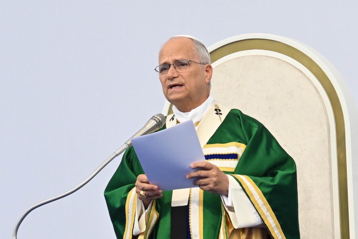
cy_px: 120
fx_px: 5966
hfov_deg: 3.4
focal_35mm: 600
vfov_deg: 2.3
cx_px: 179
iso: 1250
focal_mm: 400
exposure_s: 1/640
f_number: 10
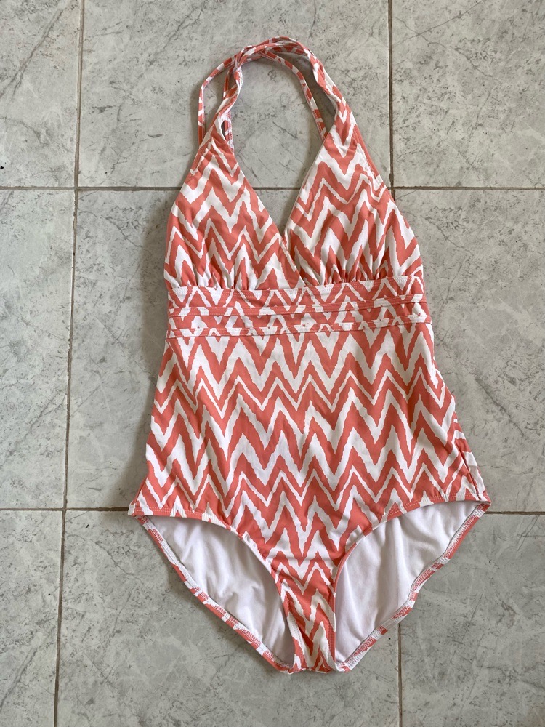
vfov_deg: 67.3
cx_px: 272
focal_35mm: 26
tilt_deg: -84.3
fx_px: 546
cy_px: 364
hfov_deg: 53.1
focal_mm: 4.25
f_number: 1.8
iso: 125
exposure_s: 1/121
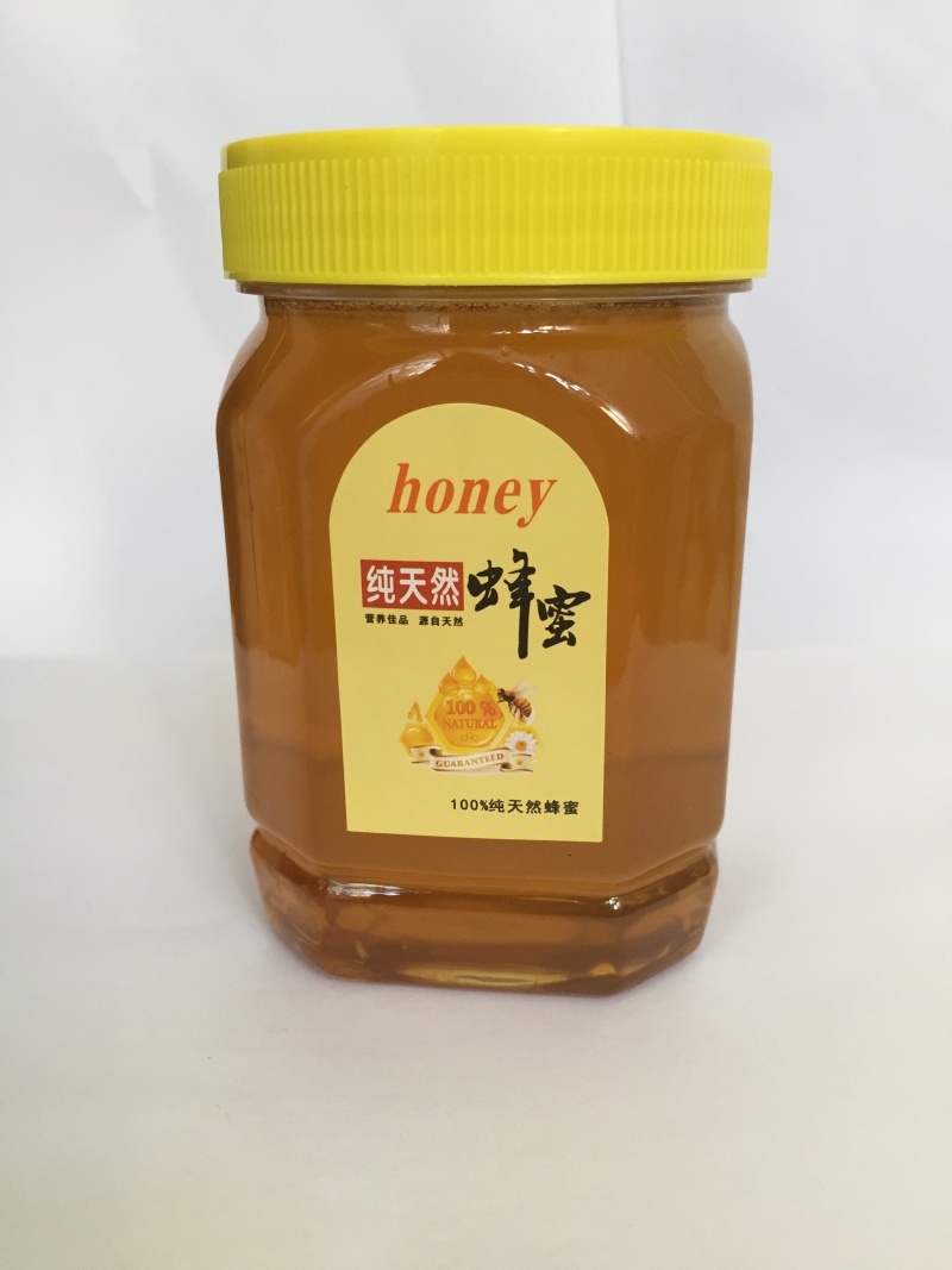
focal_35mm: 29
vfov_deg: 61.7
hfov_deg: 48.2
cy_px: 635
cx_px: 476
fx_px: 1064
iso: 125
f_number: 2.2
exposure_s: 1/33
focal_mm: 4.15
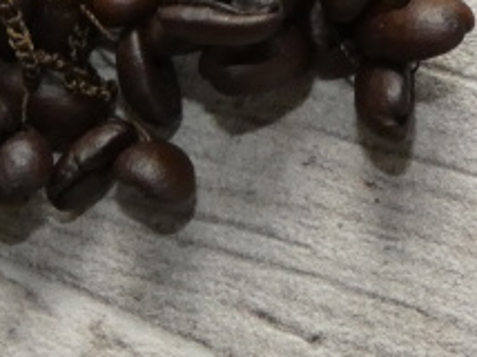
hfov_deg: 14.3
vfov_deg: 11.2
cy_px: 2
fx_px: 1803
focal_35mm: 131
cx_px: 649
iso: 500
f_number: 3.4
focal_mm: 6.2
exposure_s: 1/60
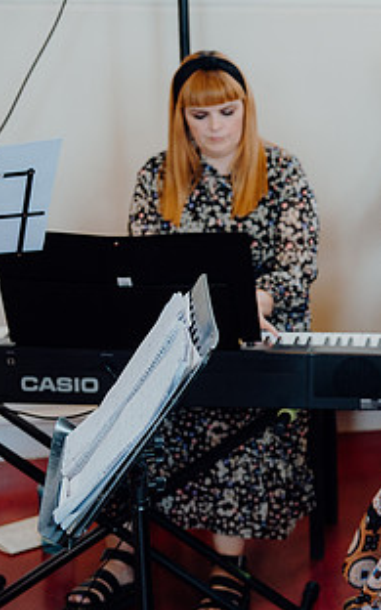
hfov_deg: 13.9
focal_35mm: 89
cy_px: 300
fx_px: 1479
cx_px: 555
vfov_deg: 23.3
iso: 800
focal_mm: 47
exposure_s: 1/200
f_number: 2.8
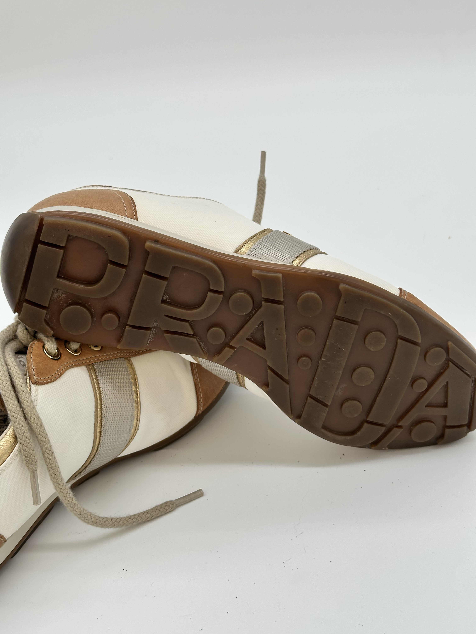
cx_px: 238
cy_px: 317
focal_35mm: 48
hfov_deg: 30.3
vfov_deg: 39.7
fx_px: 880
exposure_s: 1/823
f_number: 1.78
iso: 64
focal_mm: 6.86
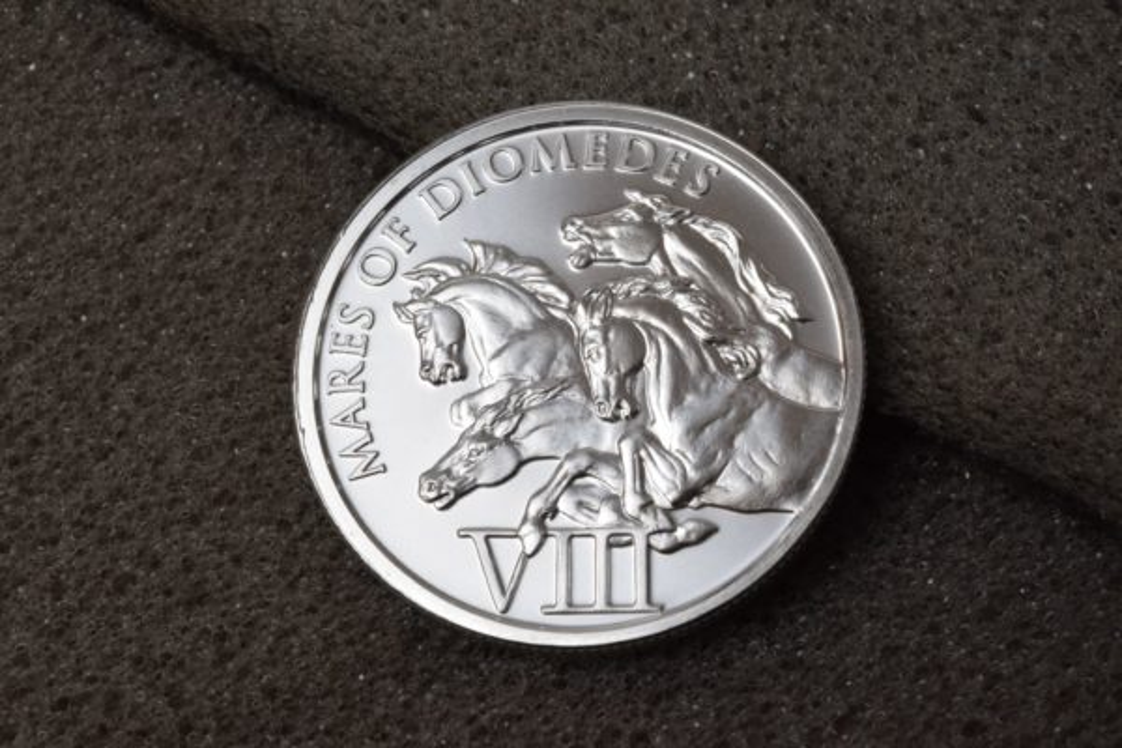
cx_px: 561
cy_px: 374
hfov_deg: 24.6
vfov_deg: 16.6
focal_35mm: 82
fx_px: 2571
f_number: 22
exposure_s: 1/13
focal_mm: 55
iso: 640
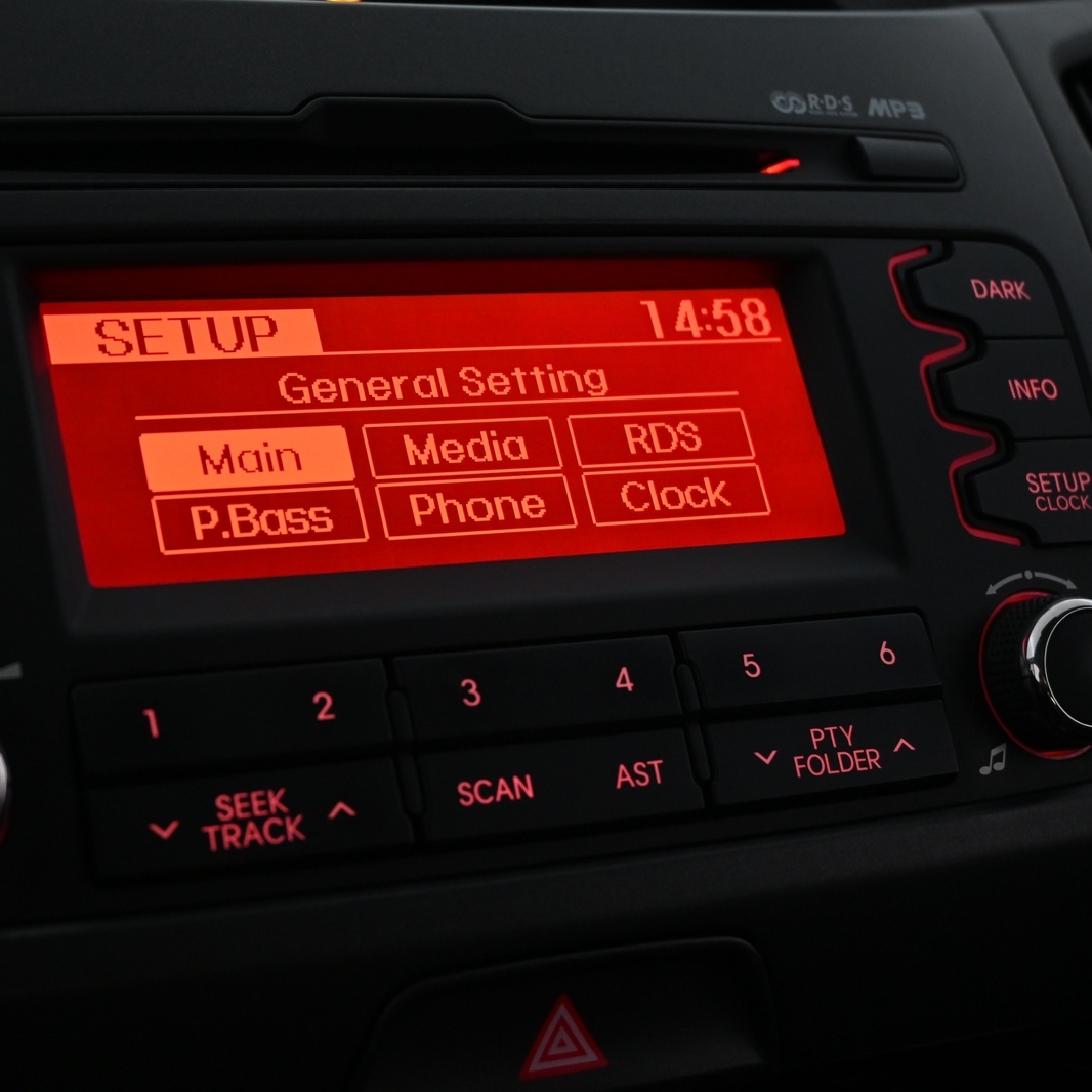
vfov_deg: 27.3
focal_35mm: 63
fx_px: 2247
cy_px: 543
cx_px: 407
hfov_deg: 27.2
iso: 1400
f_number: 5
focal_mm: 32.5
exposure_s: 1/50
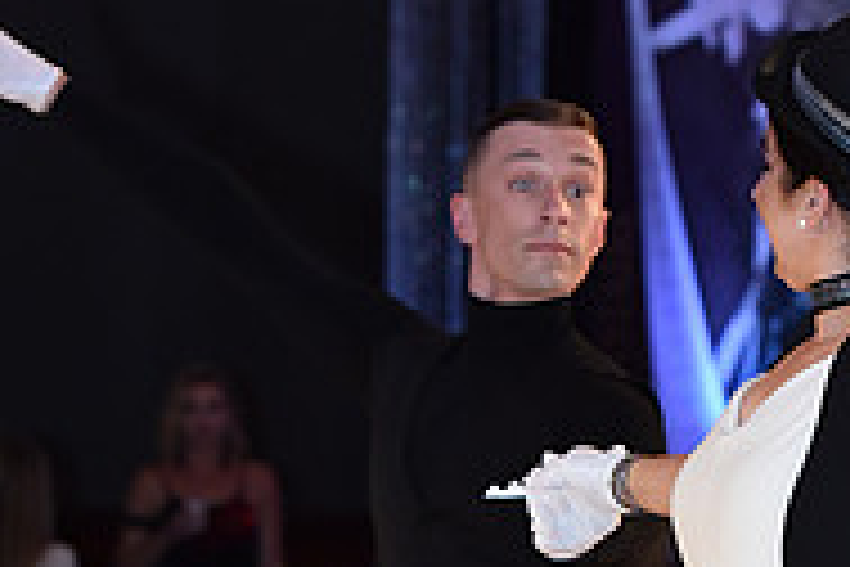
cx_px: 726
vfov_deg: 4.0
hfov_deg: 6.1
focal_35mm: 338
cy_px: 896
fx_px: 7980
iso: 2000
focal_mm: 110
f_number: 5
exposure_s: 1/250
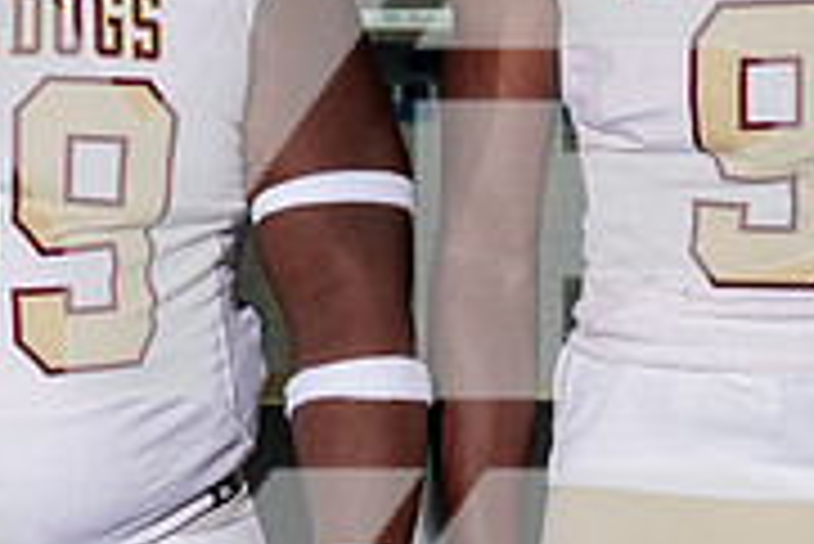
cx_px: 328
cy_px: 164
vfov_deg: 9.0
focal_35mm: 152
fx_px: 3440
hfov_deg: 13.5
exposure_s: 1/250
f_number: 6.3
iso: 640
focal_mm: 47
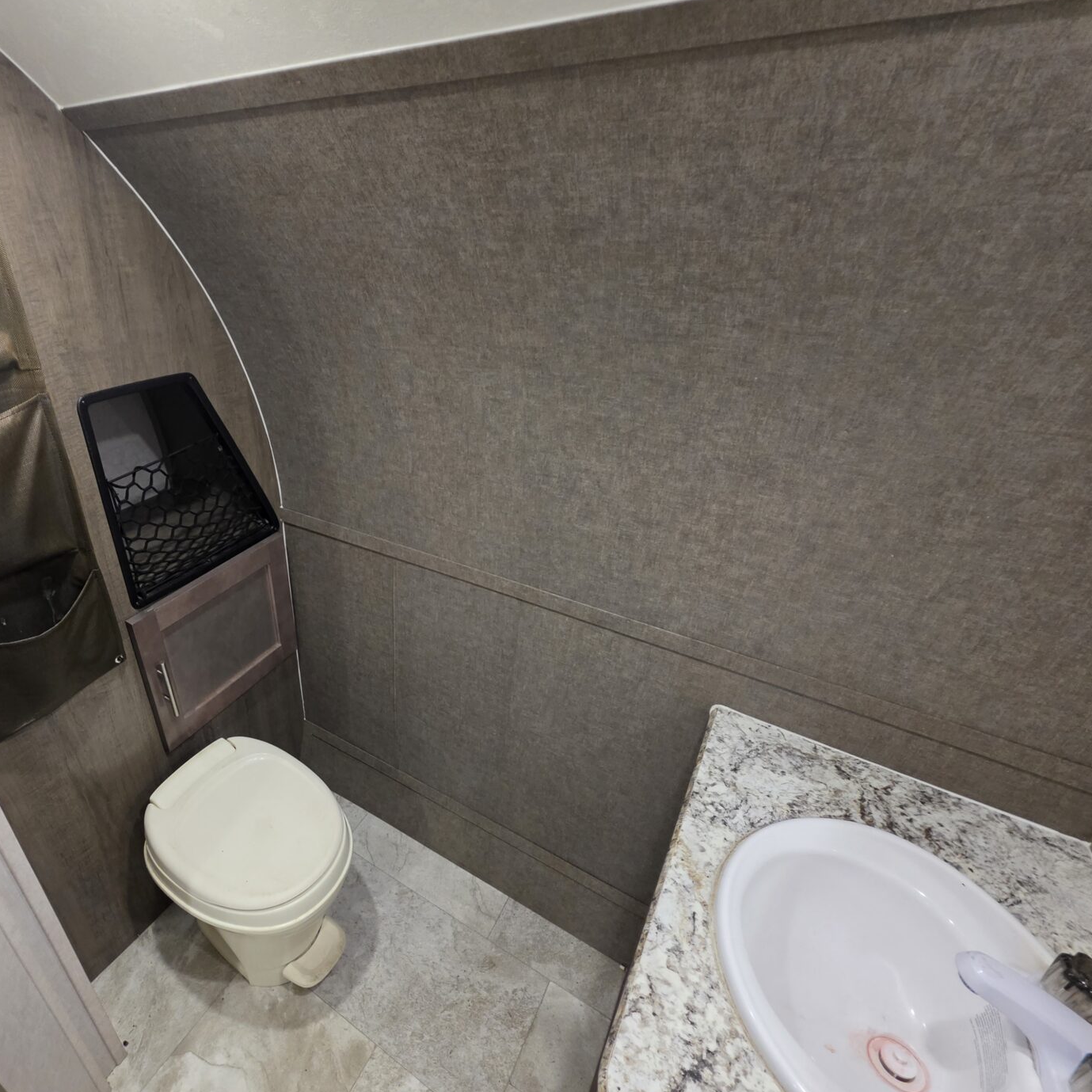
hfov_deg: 85.1
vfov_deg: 87.4
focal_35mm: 16
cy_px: 550
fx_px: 571
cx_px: 388
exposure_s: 1/60
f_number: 1.9
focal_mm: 2.2
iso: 400
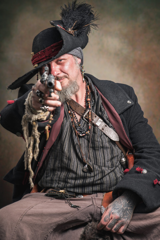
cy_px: 120
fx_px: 660
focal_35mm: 99
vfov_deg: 20.6
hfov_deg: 13.8
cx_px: 80
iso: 100
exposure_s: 1/250
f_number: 5
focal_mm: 66
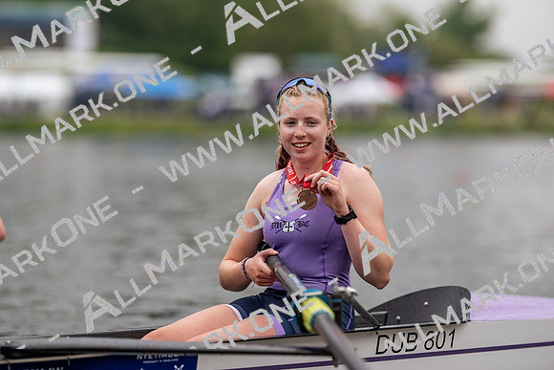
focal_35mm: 135
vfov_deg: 10.2
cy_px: 185
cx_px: 277
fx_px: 2078
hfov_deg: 15.2
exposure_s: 1/1600
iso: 64
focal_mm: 135
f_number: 1.8
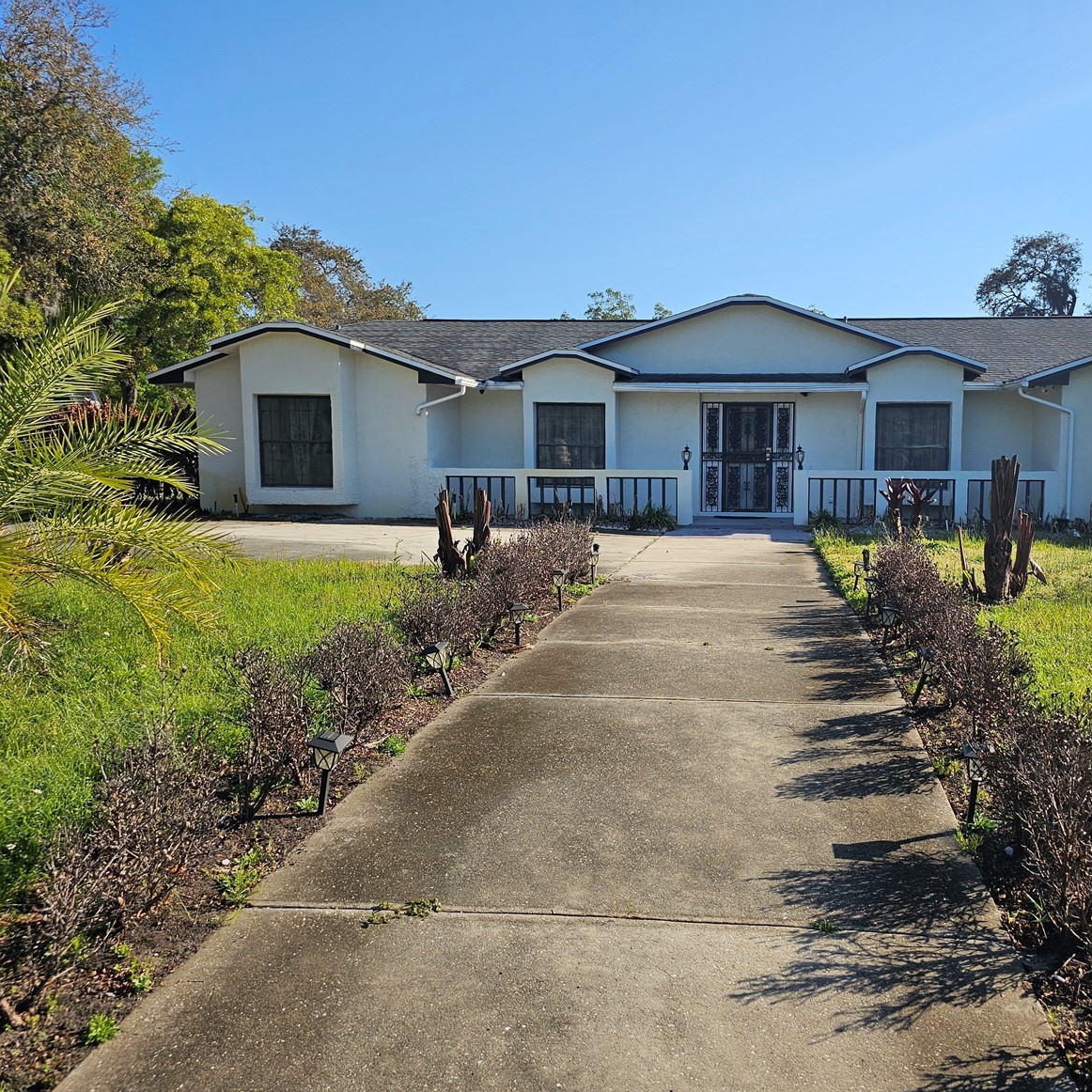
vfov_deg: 57.3
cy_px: 530
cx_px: 690
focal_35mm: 28
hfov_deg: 56.5
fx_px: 999
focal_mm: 6.3
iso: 10
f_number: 1.7
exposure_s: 1/671
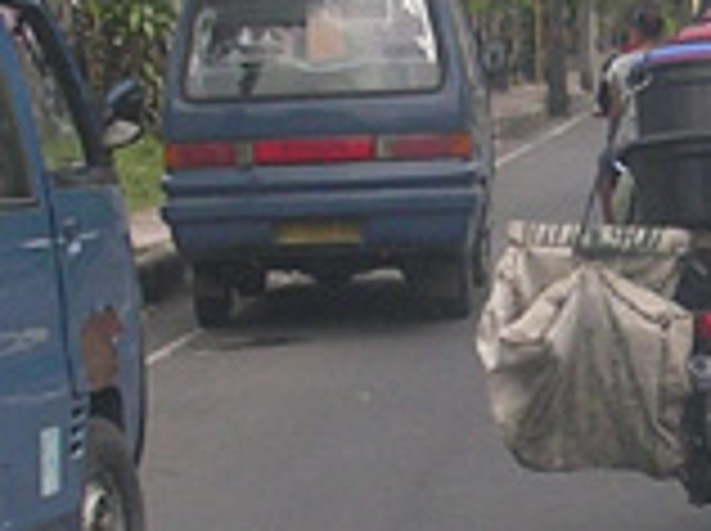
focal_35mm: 193
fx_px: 3958
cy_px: 432
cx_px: 612
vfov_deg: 7.7
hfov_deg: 10.2
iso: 50
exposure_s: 1/342
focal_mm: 5.8
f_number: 2.8
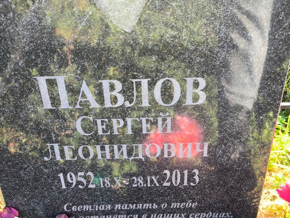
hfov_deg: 38.2
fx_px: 419
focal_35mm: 50
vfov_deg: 29.1
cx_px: 145
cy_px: 109
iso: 80
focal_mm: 4.71
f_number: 1.7
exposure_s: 1/120
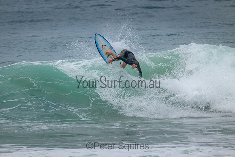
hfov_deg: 2.6
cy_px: 78
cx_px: 118
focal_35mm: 800
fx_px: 5223
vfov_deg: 1.7
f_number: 11
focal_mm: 800
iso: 720
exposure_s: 1/2000
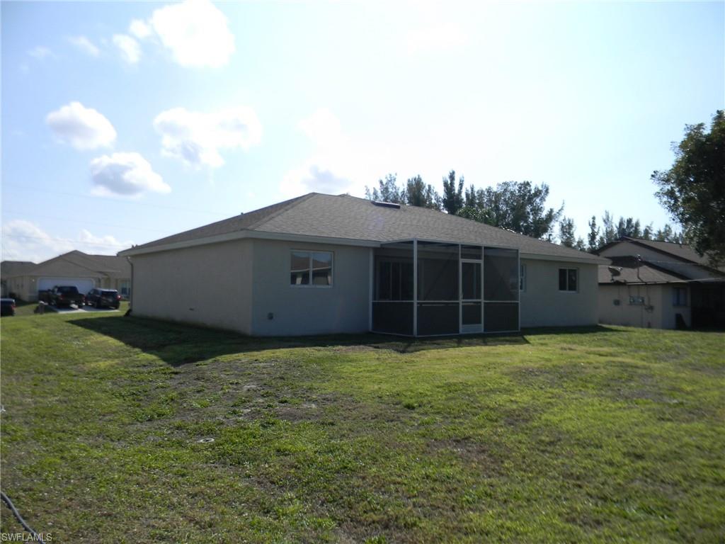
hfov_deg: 63.4
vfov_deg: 49.7
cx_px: 362
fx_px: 586
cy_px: 272
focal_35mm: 28
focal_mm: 5
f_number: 7
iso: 80
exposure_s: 1/331
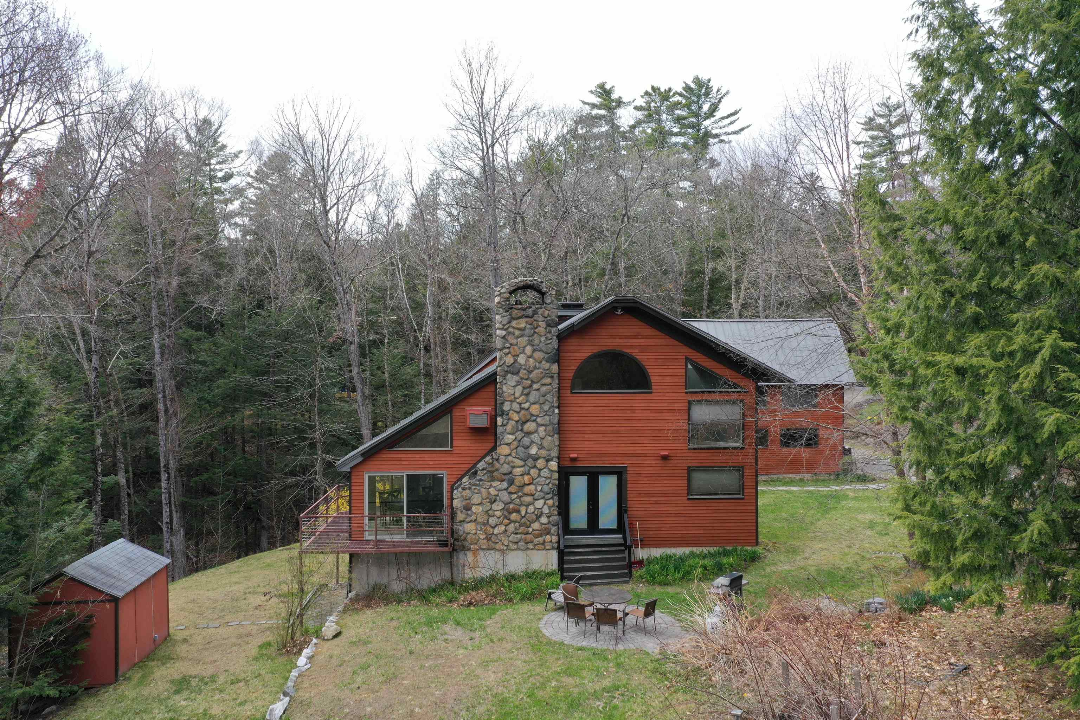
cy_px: 360
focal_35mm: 28
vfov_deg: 46.4
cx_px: 540
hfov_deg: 65.5
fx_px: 840
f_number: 5
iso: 100
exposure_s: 1/200
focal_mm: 10.26
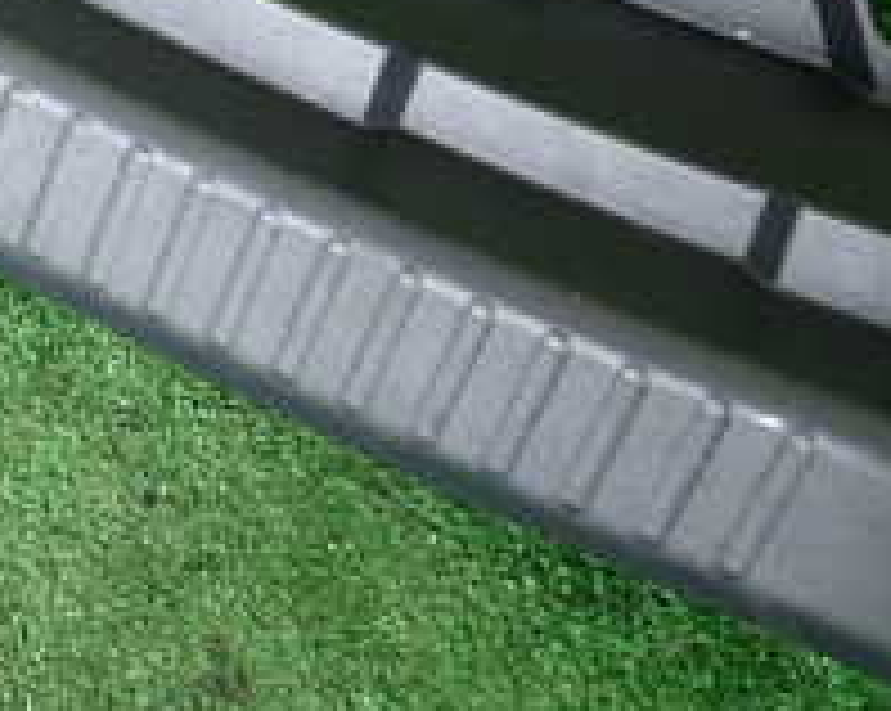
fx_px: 1949
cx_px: -50
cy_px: 9
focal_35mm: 74
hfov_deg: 24.3
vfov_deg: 20.1
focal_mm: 4.5
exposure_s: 1/40
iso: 200
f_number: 2
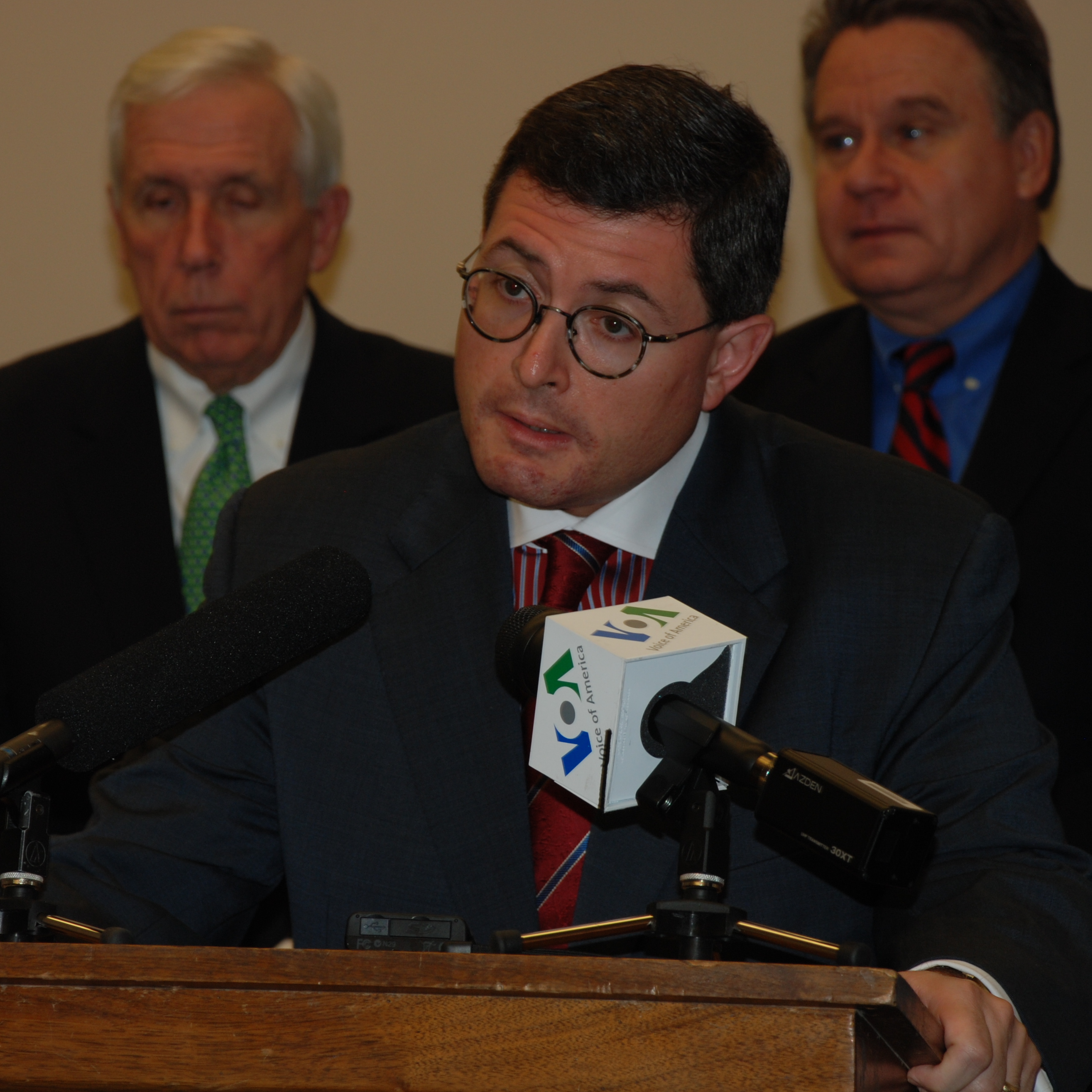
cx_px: 465
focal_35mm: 182
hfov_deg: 9.6
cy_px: 547
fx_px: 6483
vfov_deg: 9.6
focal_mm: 95
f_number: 5.6
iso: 200
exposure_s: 1/60
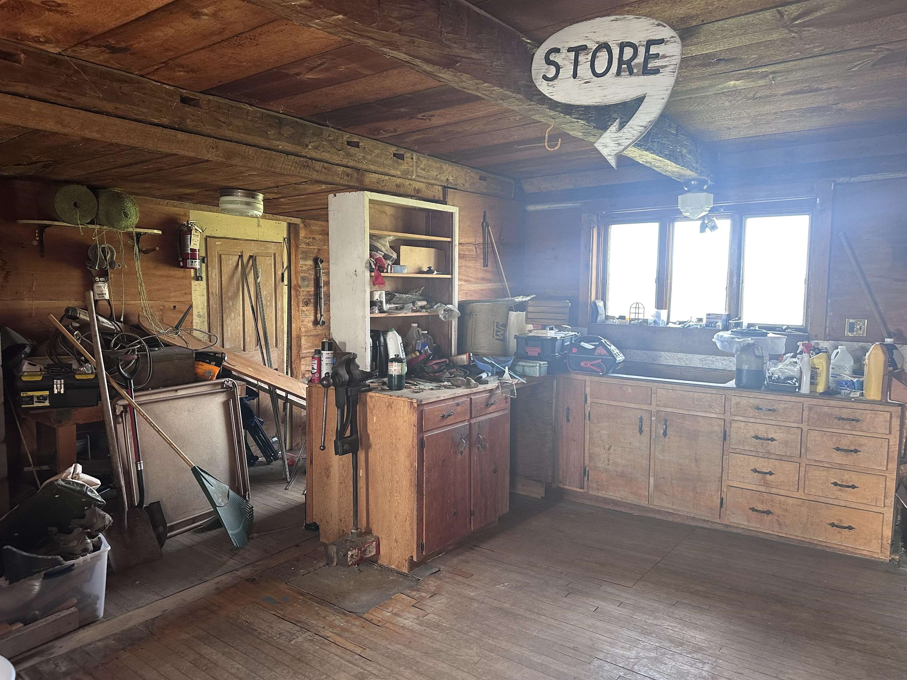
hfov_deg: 71.6
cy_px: 340
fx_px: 629
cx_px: 454
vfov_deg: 56.8
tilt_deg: -5.4
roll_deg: -0.5
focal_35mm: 24
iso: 250
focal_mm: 6.86
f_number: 1.78
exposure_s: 1/63
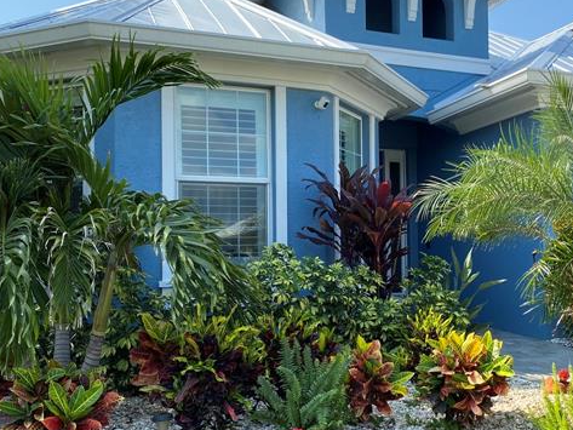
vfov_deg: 32.9
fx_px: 729
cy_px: 241
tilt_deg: +2.0
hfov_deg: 42.4
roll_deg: +0.6
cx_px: 378
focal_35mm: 44
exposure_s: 1/1233
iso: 32
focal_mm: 4.25
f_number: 1.8
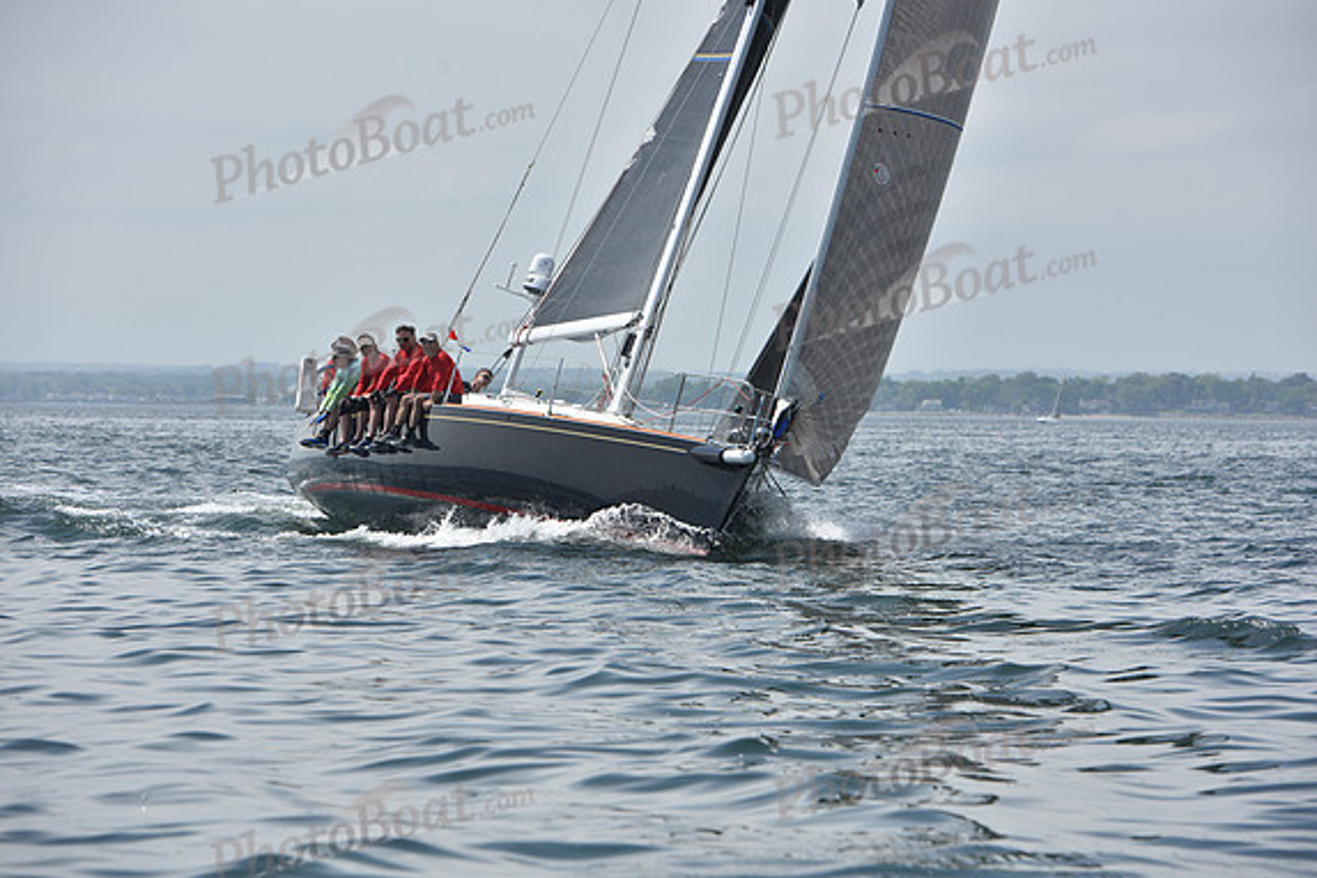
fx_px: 5926
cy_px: 442
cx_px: 655
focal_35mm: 162
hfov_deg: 12.7
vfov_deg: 8.5
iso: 200
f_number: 7.1
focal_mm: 160
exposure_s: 1/1250
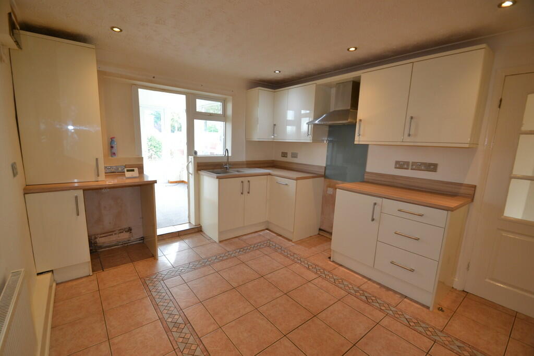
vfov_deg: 77.3
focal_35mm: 15
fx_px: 223
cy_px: 178
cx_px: 267
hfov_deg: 100.4
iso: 400
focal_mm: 10
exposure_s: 1/60
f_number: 3.5
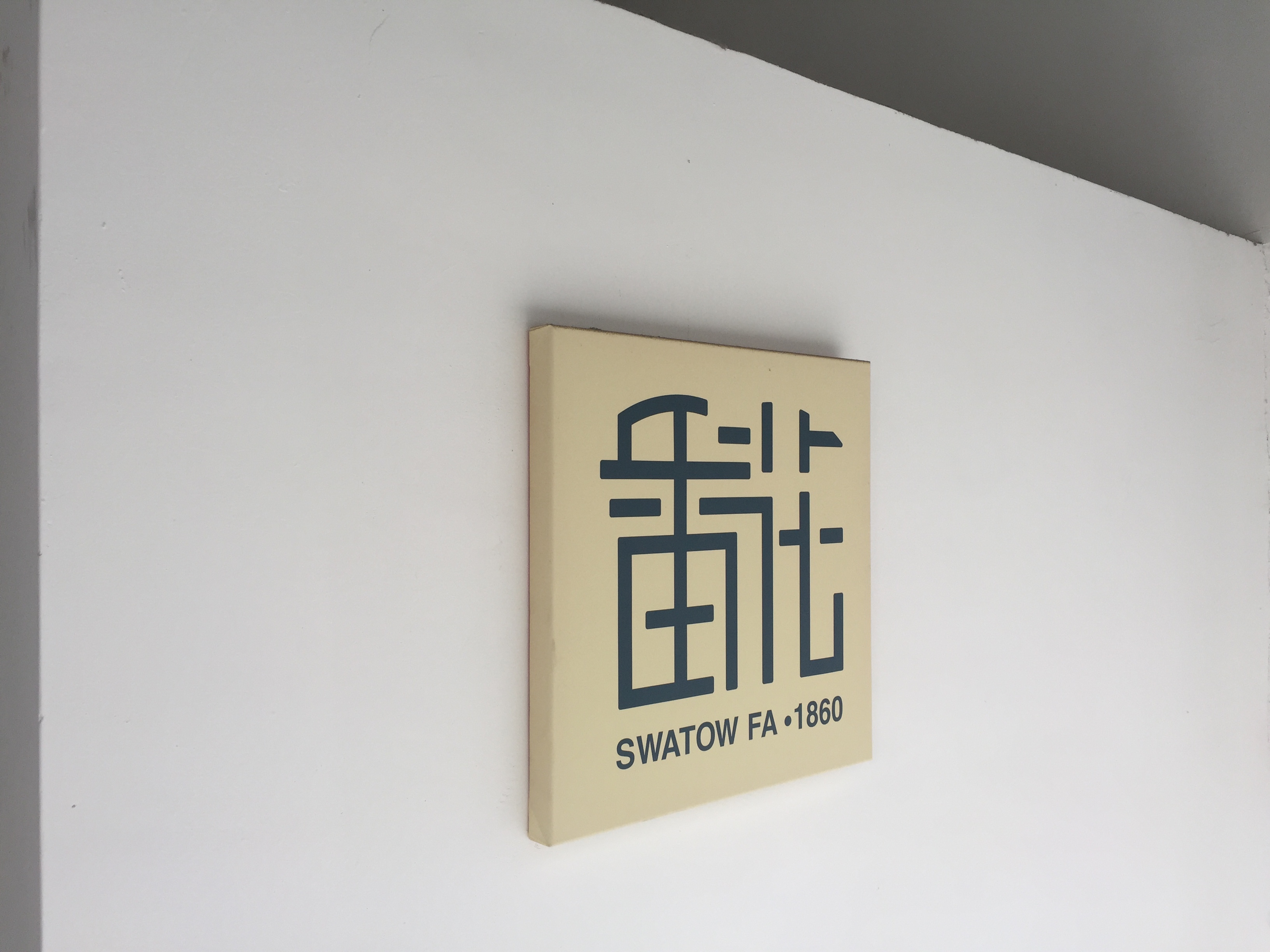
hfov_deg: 61.7
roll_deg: -1.8
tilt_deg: +0.1
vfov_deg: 48.2
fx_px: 1064
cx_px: 635
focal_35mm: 29
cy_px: 476
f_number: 2.2
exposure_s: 1/100
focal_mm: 4.15
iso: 40
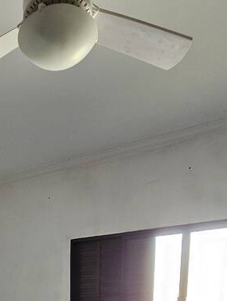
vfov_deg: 36.7
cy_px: 372
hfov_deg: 36.8
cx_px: 33
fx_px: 323
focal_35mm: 37
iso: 250
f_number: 2.2
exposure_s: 1/77
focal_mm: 2.2
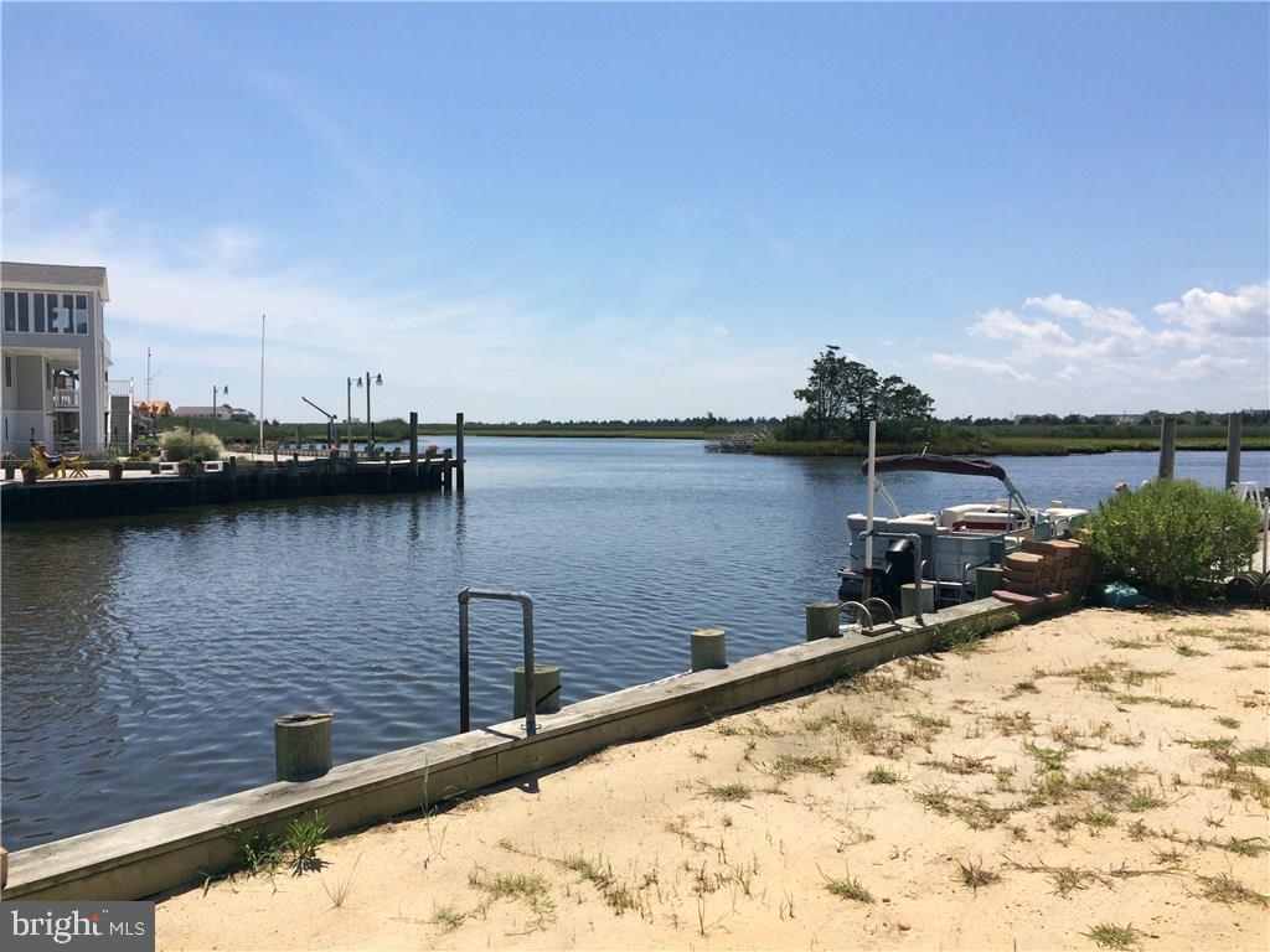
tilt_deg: -2.4
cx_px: 635
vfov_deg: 48.2
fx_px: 1064
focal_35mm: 29
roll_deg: -1.1
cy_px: 476
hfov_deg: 61.7
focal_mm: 4.15
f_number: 2.2
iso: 32
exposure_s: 1/3731
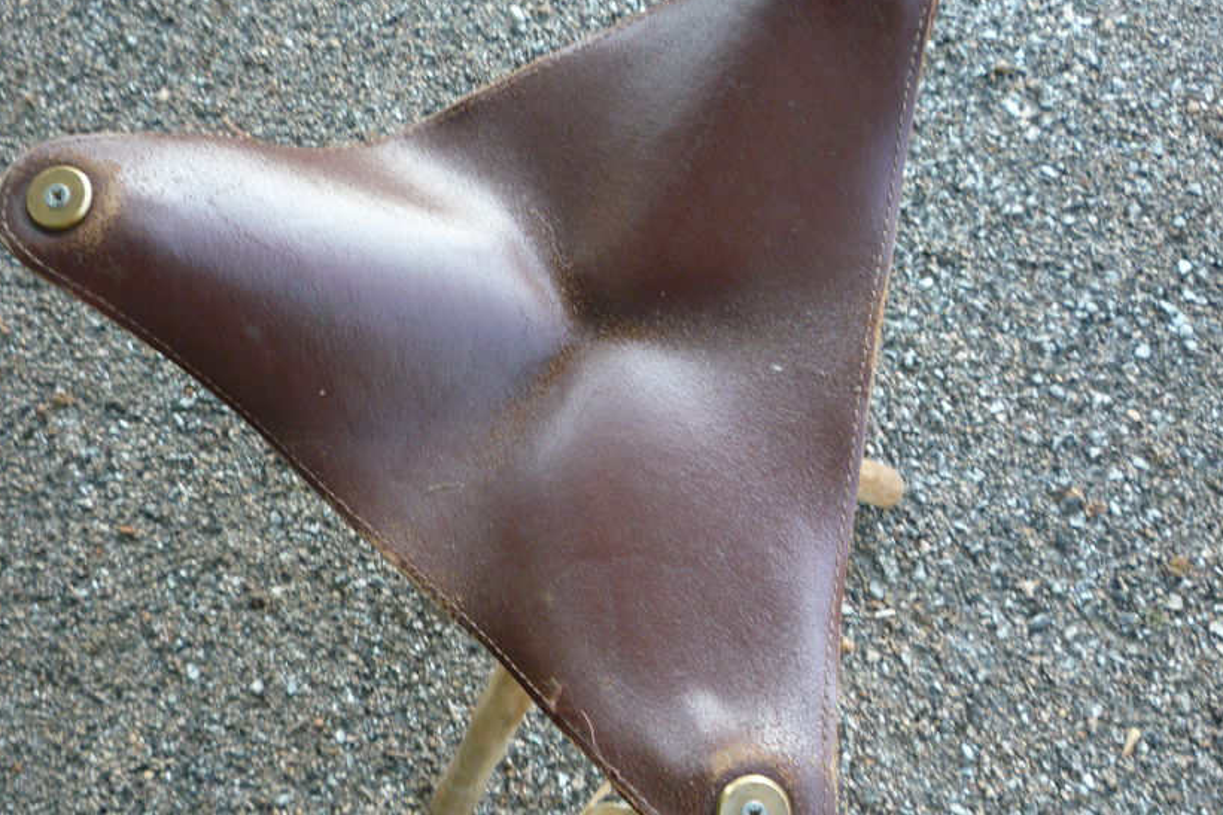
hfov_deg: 50.7
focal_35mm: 38
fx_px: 1291
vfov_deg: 35.0
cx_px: 603
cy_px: 361
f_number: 3.3
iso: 125
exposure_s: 1/30
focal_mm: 5.2
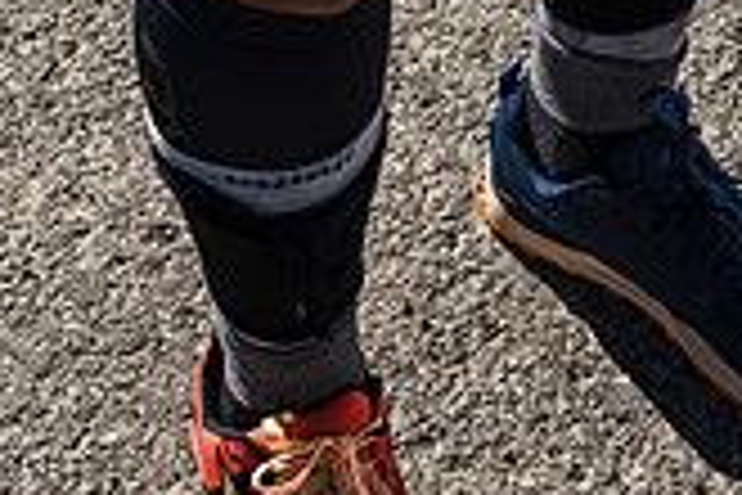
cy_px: 299
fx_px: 2535
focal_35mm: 123
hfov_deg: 16.6
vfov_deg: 11.1
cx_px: 427
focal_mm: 35
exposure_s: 1/1600
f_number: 8
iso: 800
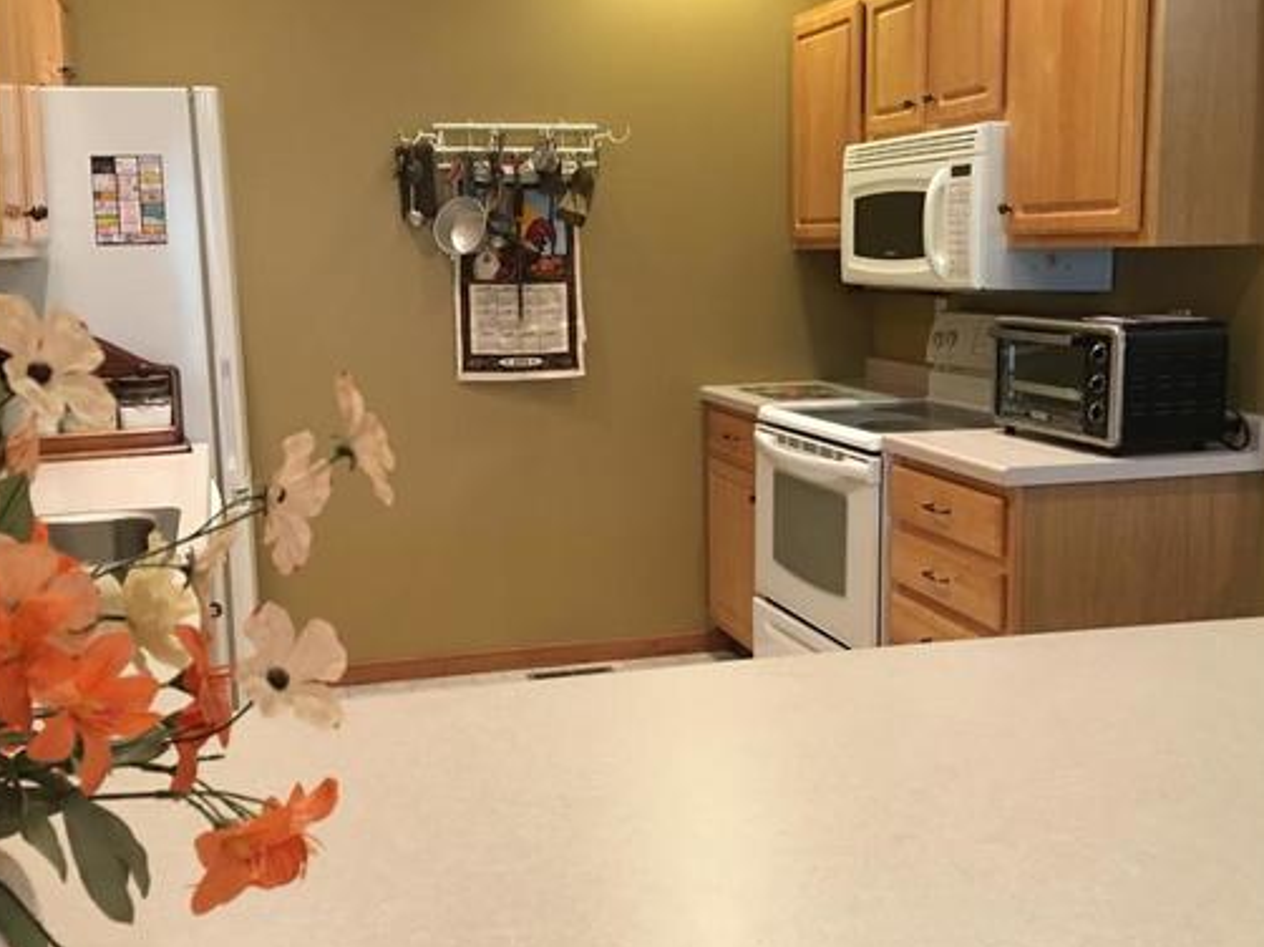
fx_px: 1350
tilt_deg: -6.5
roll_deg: -1.6
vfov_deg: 38.6
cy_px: 436
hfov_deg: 50.2
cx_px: 612
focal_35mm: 37
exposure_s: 1/10
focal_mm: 4.15
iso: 100
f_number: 2.2
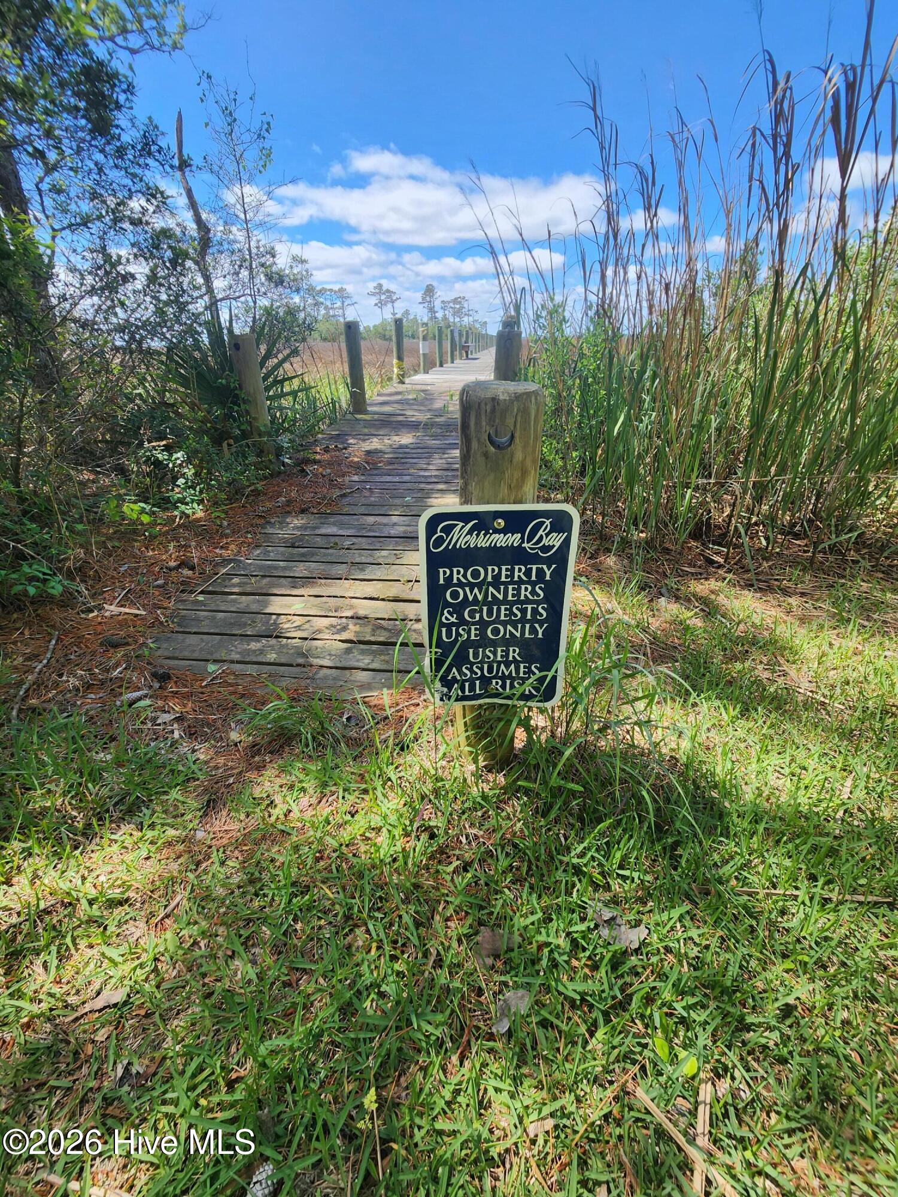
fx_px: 450
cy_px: 598
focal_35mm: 13
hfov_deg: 89.9
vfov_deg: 106.2
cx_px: 449
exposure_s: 1/701
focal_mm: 2.2
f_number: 2.2
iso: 50
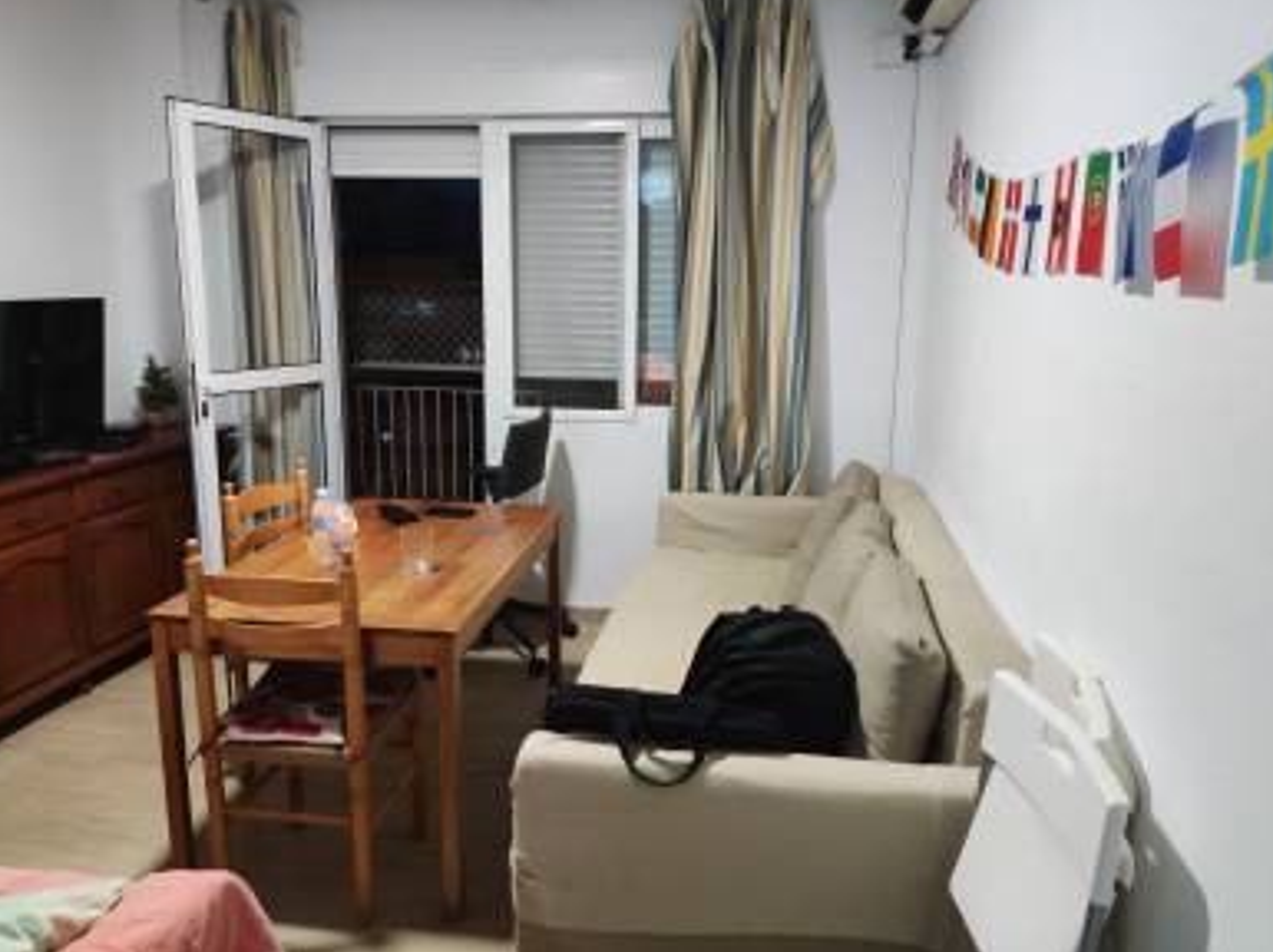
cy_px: 463
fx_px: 955
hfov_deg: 67.3
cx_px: 625
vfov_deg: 53.0
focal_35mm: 26
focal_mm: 4.71
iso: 916
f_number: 1.79
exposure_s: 1/33
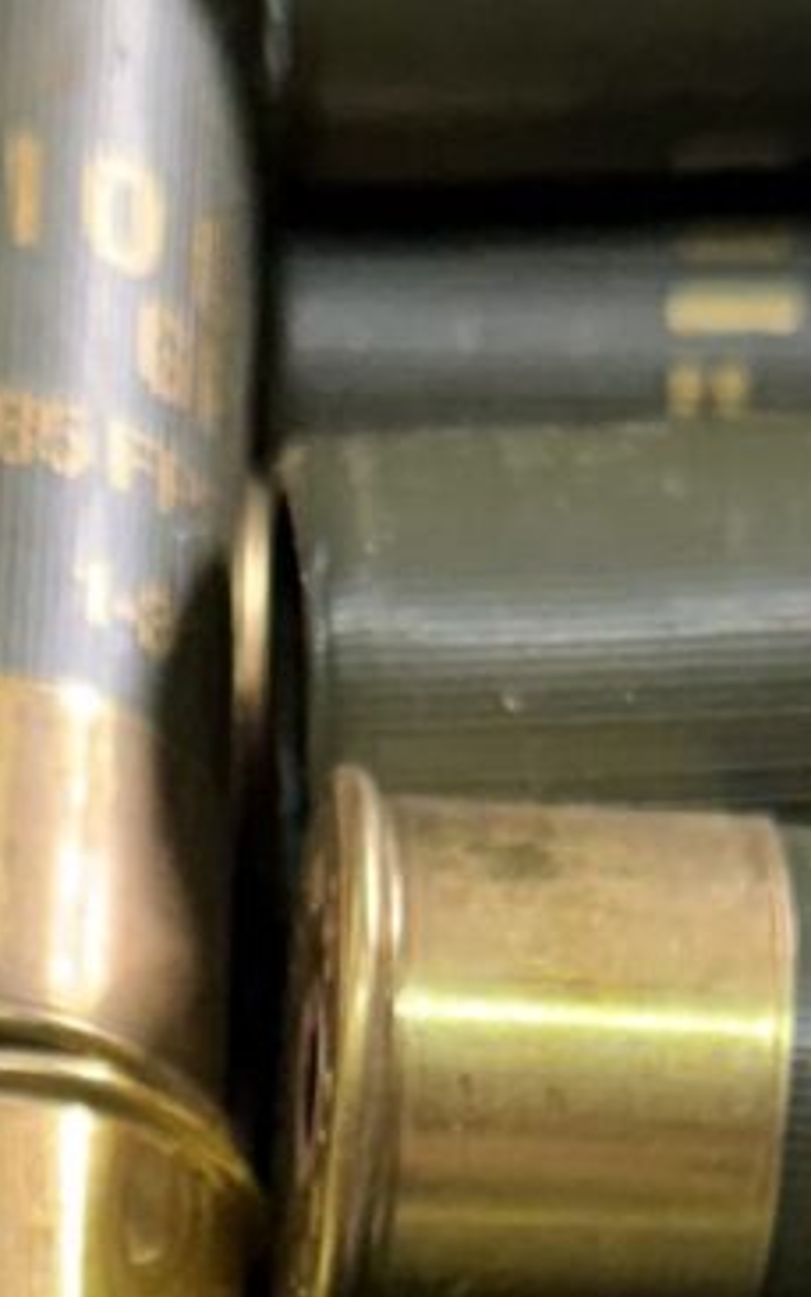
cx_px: 32
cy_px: 2435
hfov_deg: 7.4
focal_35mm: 178
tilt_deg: -65.9
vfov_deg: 10.9
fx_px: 6290
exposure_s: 1/120
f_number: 1.78
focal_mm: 6.76
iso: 200
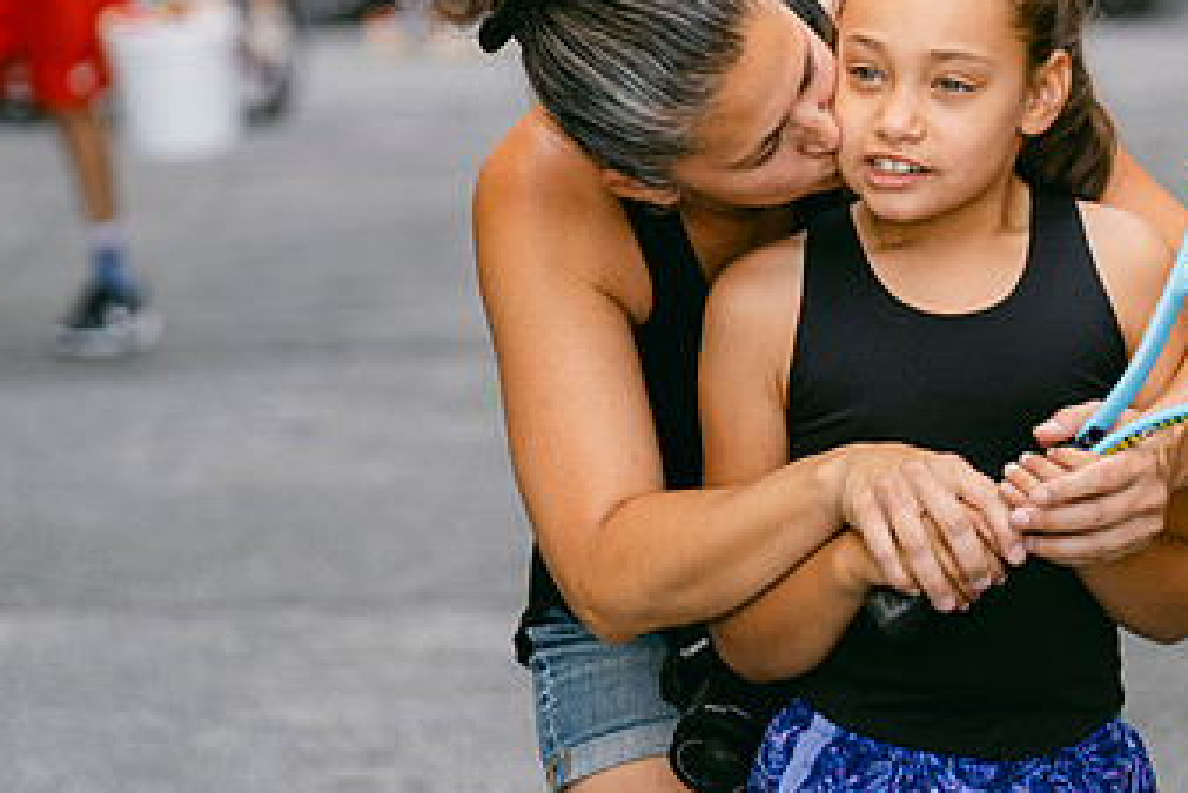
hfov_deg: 8.0
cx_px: 627
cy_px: 245
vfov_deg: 5.3
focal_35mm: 258
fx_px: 8517
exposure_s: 1/125
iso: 160
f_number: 2.8
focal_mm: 98.2
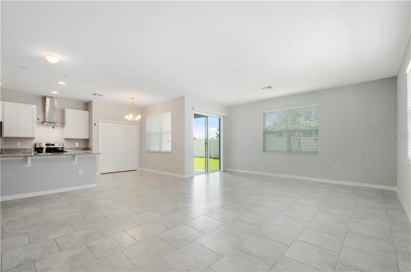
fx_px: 171
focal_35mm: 15
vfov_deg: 77.0
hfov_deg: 100.5
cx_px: 206
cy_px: 136
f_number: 8
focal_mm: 10
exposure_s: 1/10
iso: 200
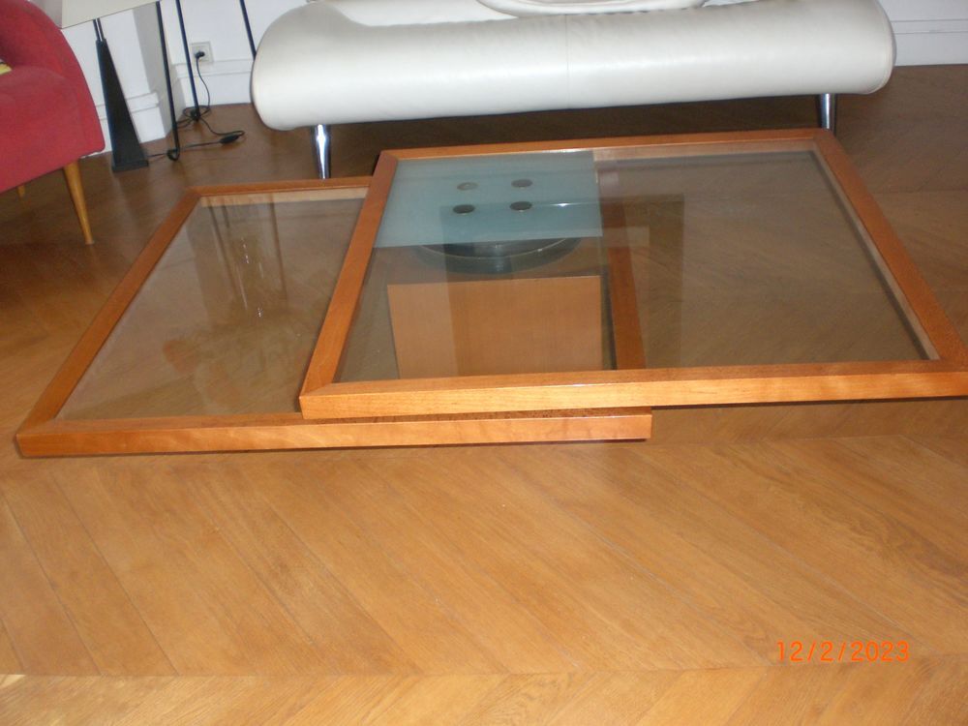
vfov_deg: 37.7
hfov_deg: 49.0
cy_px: 363
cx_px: 484
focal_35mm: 38
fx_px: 1063
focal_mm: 6.3
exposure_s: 1/60
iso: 200
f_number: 3.1
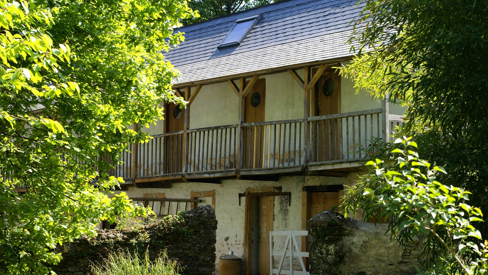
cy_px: 149
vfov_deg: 15.3
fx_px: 1022
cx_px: 244
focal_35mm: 79
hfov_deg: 26.8
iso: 100
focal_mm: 50
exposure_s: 1/160
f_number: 5.6
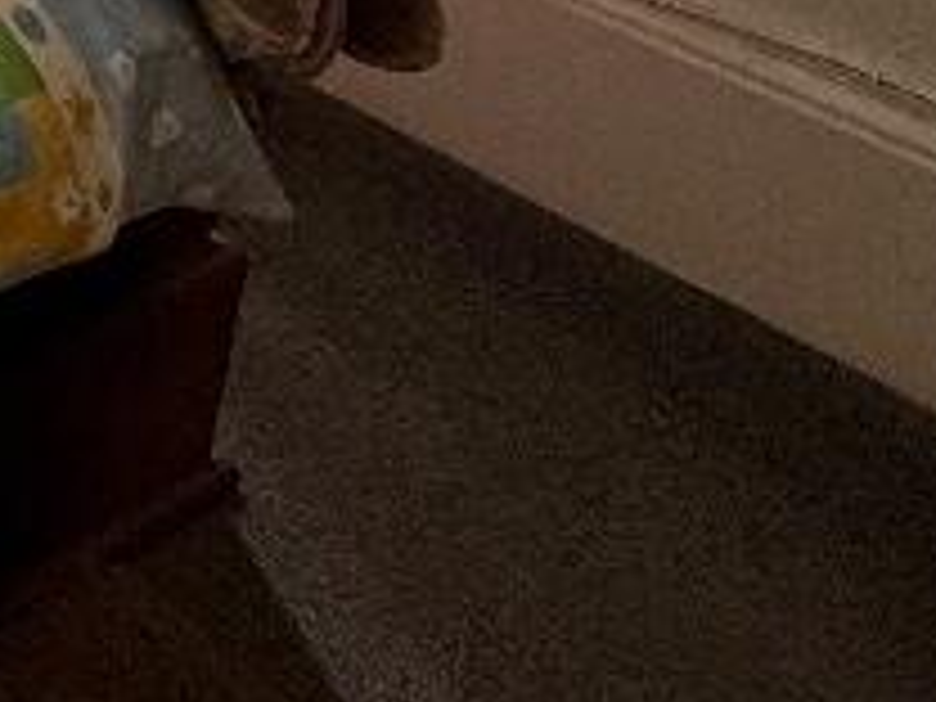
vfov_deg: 15.9
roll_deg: -1.2
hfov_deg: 17.1
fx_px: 1866
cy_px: -765
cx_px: -1084
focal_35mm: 69
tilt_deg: -12.3
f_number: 2.2
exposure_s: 1/99
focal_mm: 2.22
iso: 64
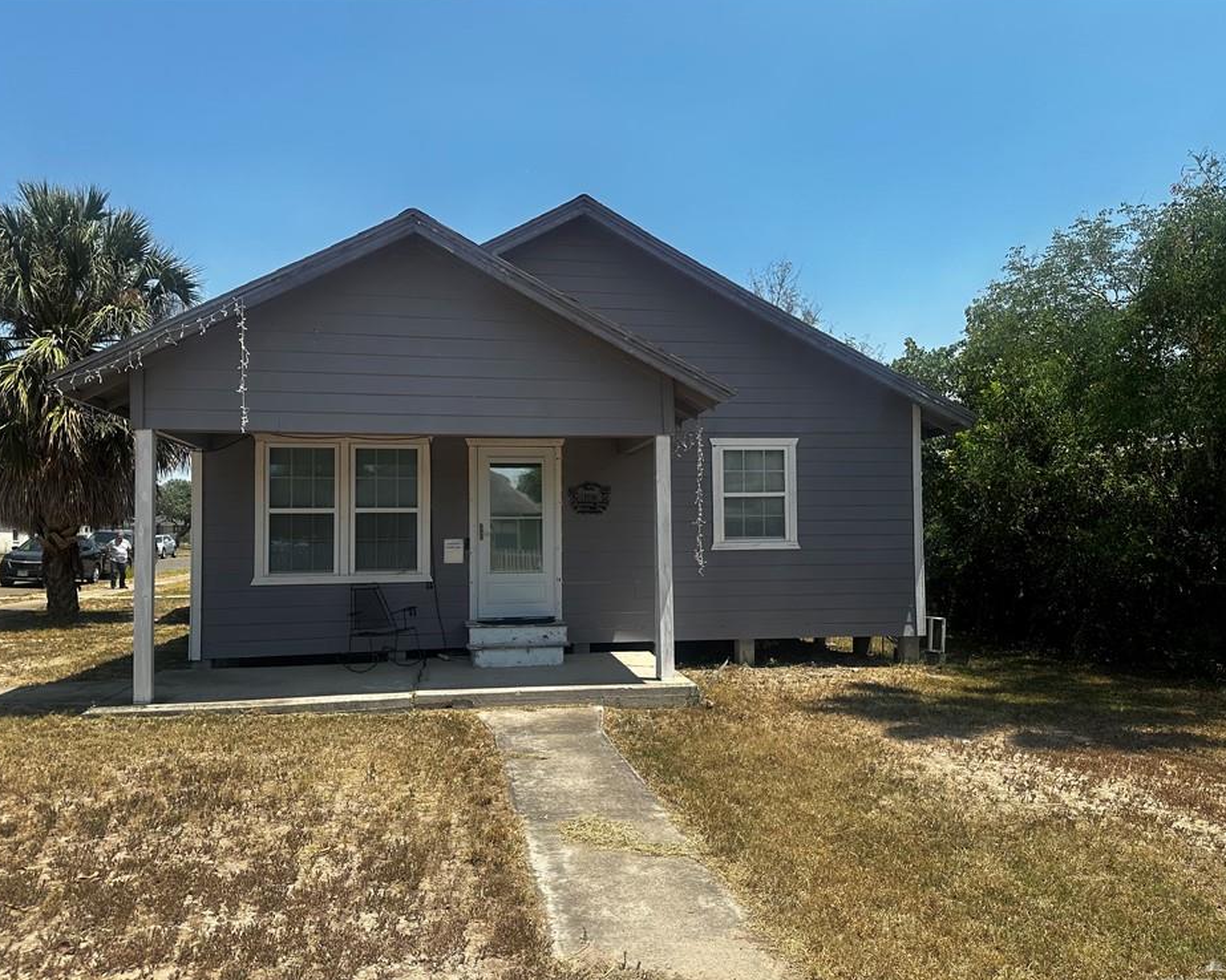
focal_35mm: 26
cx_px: 600
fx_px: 943
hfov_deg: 66.0
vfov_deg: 54.9
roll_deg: +0.7
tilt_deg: +1.5
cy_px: 502
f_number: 1.78
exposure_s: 1/4016
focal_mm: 6.86
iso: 80
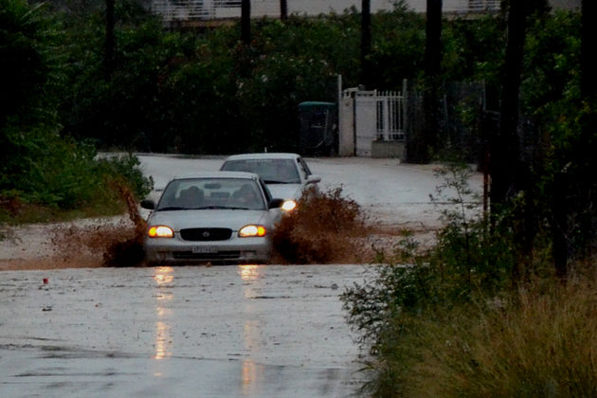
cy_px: 199
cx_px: 298
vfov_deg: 8.7
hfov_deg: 13.0
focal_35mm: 158
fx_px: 2612
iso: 2500
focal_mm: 105
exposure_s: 1/1000
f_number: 9
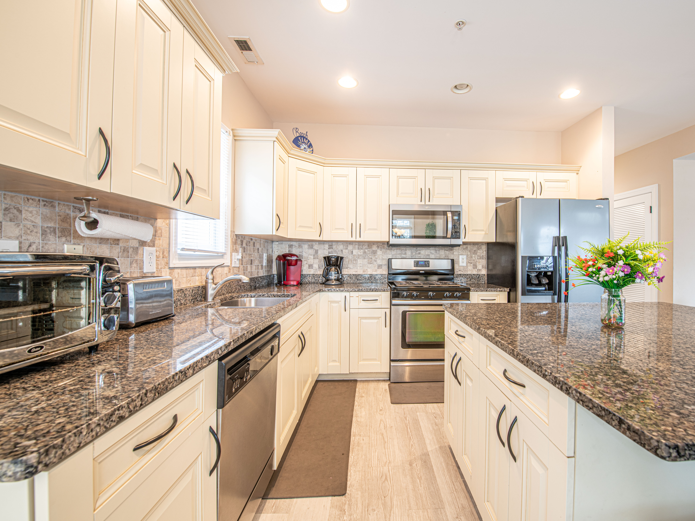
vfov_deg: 81.2
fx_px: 304
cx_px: 391
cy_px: 260
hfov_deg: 97.1
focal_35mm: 15
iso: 64
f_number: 9
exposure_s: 2
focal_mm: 14
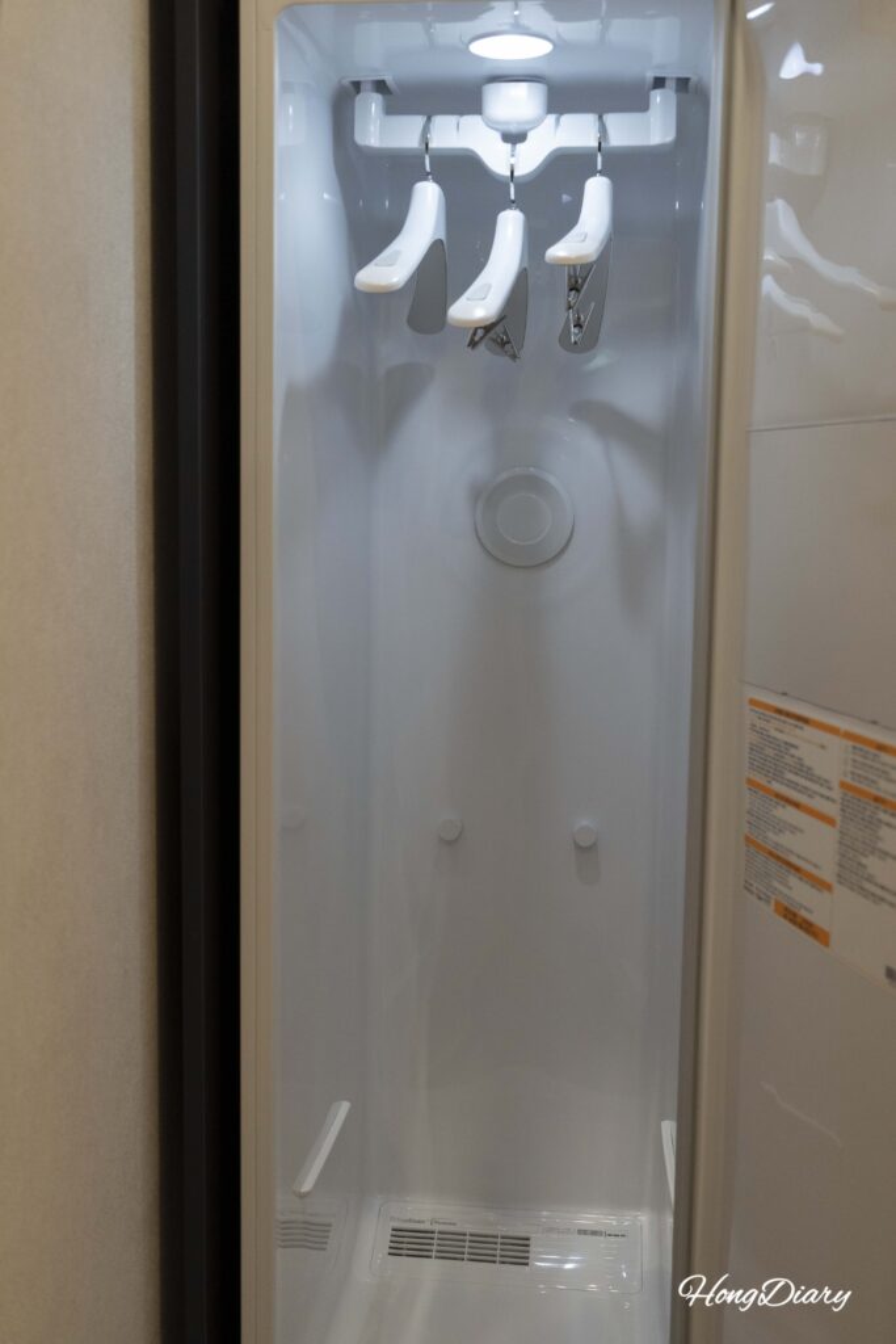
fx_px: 1493
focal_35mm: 40
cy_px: 672
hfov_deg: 33.4
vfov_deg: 48.5
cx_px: 448
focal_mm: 40
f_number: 5
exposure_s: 1/160
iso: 3200
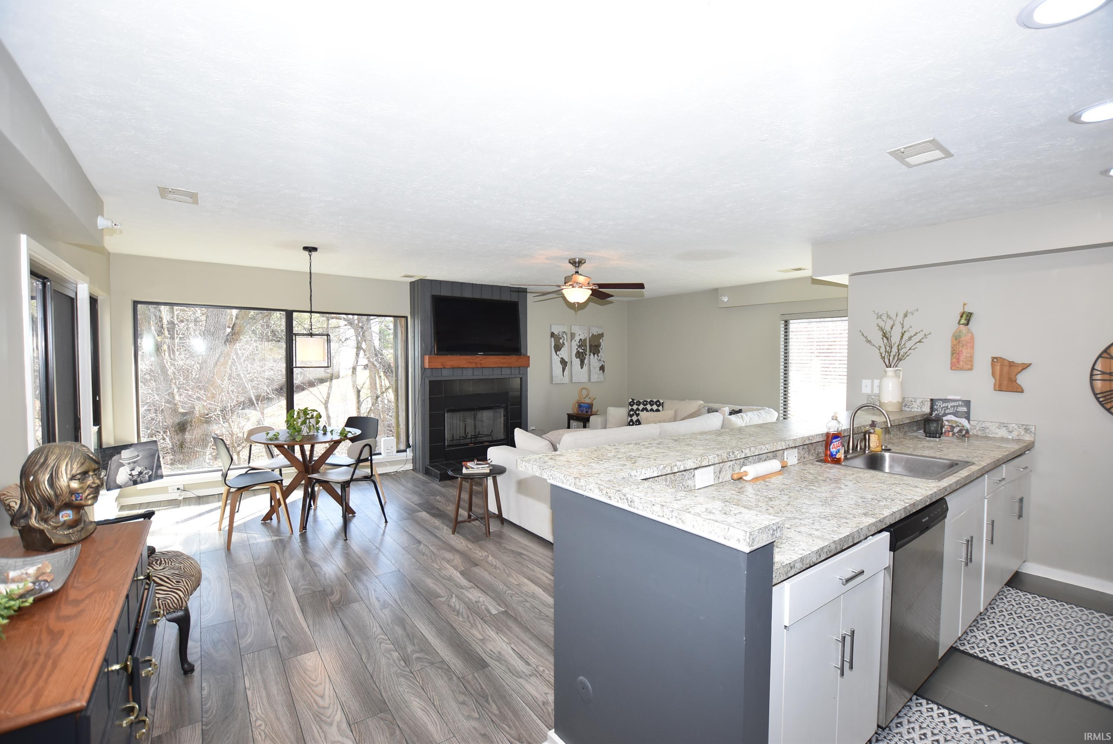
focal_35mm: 15
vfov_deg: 77.4
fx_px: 464
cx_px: 556
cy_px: 372
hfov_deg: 100.3
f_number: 3.5
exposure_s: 1/250
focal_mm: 10
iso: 450
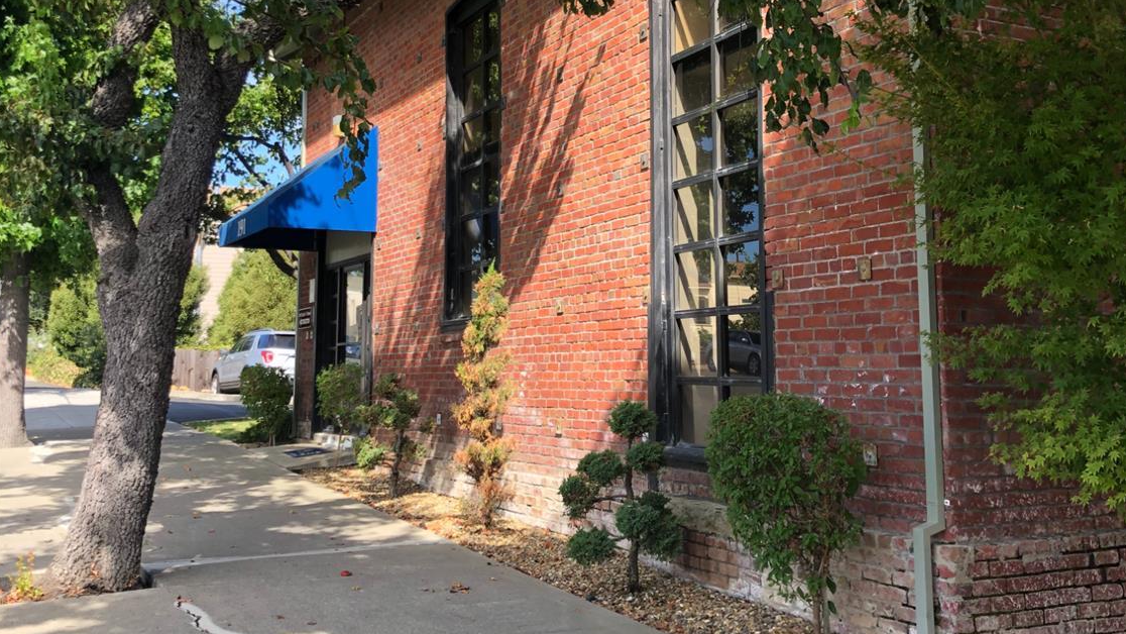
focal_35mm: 41
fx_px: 1224
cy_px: 220
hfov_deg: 49.4
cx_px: 561
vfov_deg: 28.9
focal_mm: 4
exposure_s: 1/329
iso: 20
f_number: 1.8
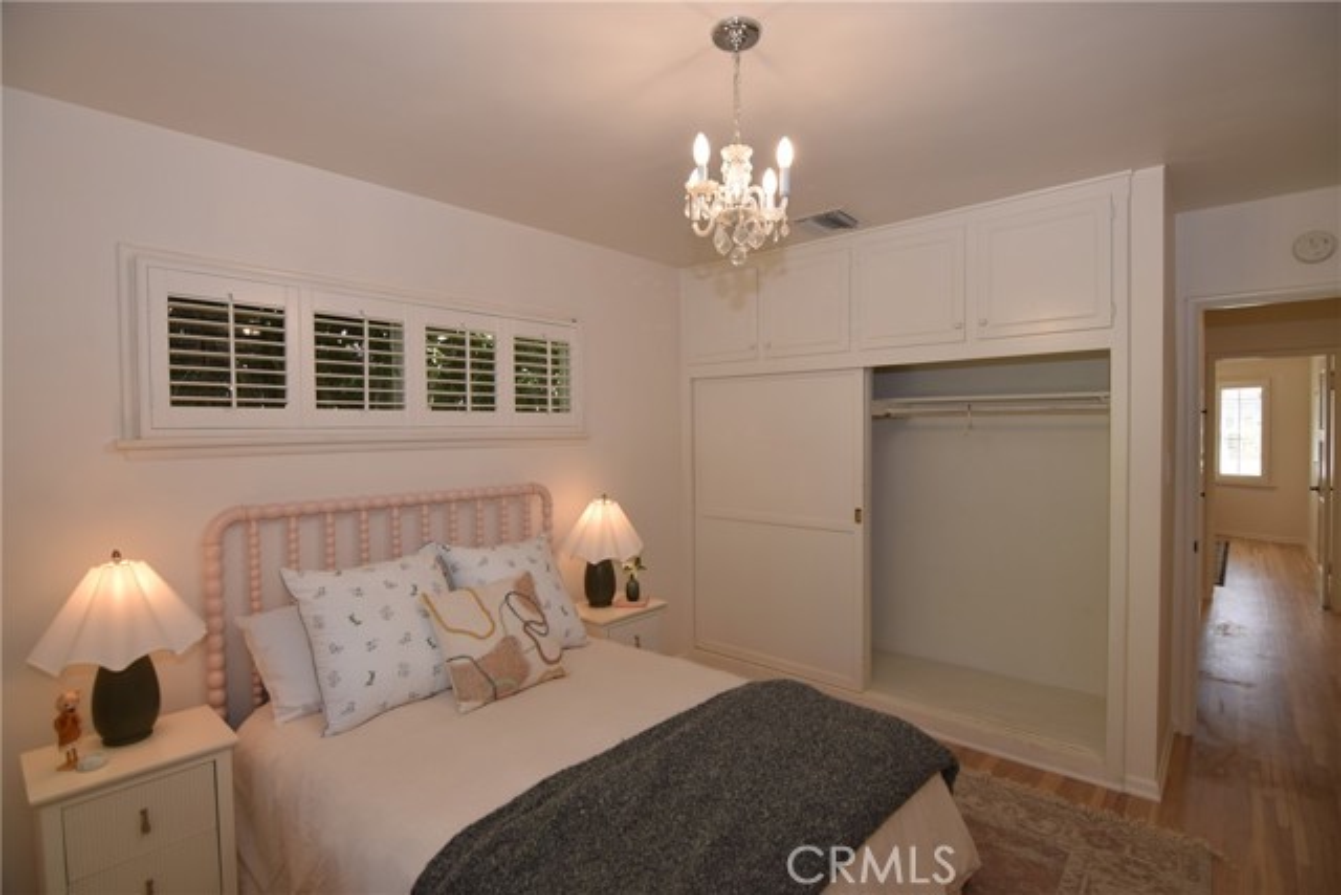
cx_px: 670
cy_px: 448
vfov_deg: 72.1
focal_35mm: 16
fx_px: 615
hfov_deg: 95.0
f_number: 4
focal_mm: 11
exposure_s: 1/60
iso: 100
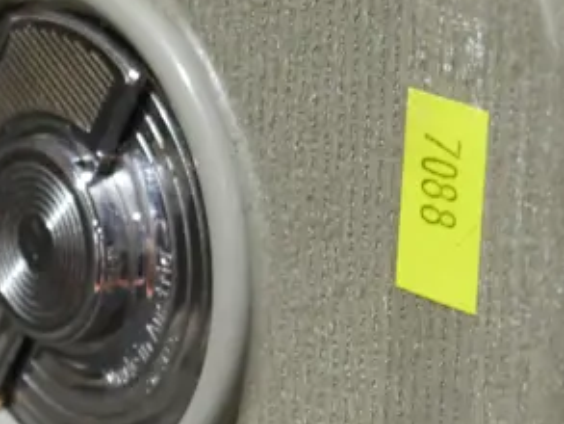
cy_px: 481
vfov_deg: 7.8
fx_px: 3081
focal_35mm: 189
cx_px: 385
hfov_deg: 10.4
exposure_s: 1/60
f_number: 5.3
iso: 1250
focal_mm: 27
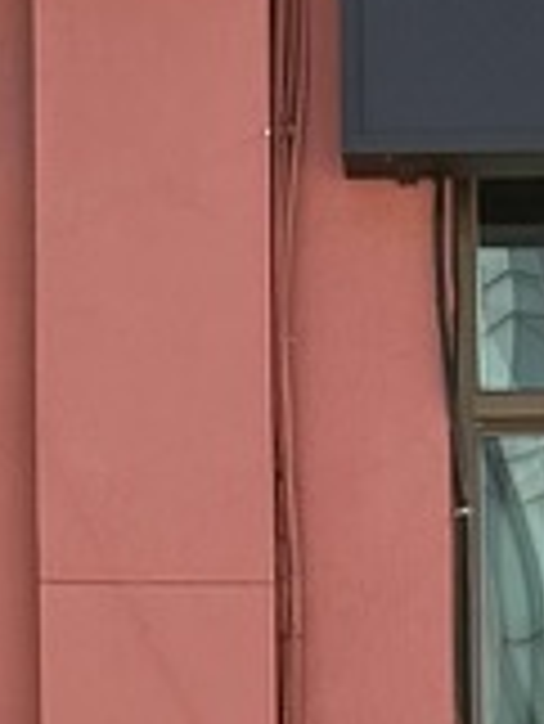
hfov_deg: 4.5
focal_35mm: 331
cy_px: 1731
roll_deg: +0.9
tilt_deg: +5.8
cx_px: 638
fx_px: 6927
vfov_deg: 5.8
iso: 50
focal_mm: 5.96
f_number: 1.6
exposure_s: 1/1082
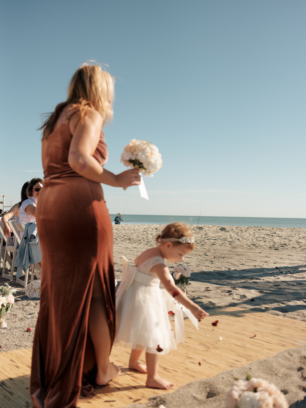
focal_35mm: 41
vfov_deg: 45.8
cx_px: 151
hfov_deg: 35.1
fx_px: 483
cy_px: 208
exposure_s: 1/4000
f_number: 4
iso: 400
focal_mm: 50
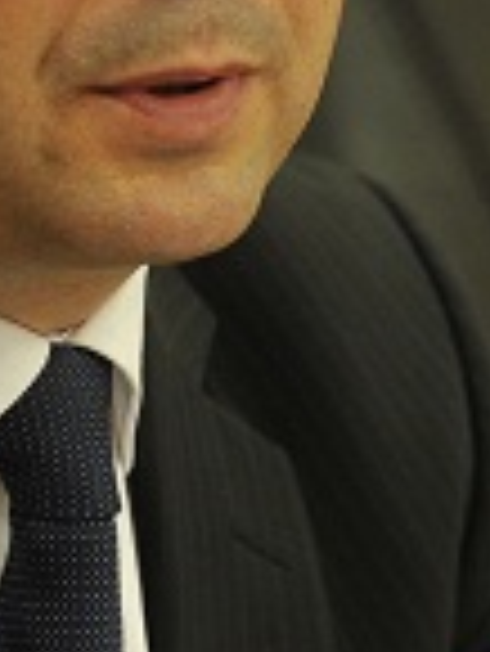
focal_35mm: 659
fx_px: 12420
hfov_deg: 2.3
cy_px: 243
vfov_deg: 3.0
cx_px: 292
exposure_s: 1/125
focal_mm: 125
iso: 1000
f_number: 2.8
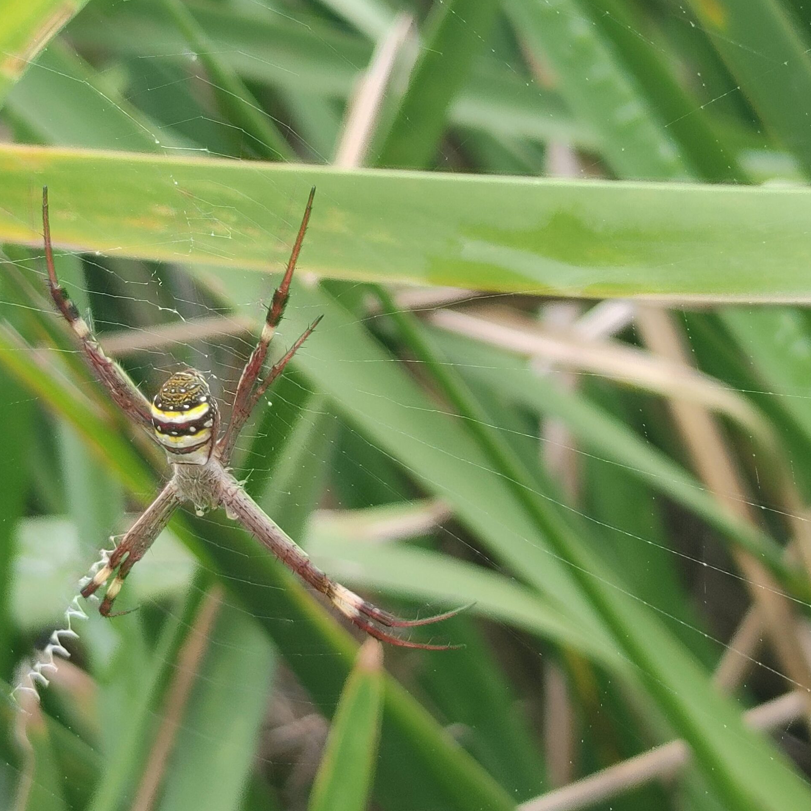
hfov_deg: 12.9
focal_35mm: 135
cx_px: 283
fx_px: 3578
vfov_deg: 12.9
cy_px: 404
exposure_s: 1/120
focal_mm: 5.58
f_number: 1.8
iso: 50
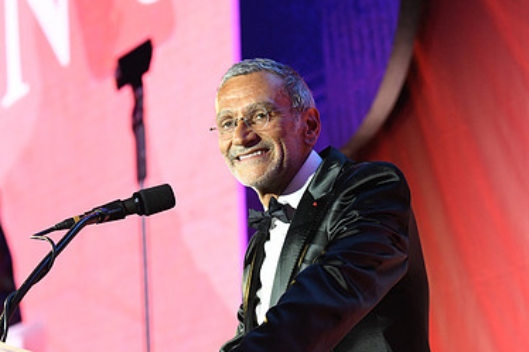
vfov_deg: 7.6
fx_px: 2644
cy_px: 220
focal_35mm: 180
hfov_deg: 11.4
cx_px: 157
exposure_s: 1/400
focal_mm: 116
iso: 4000
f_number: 4
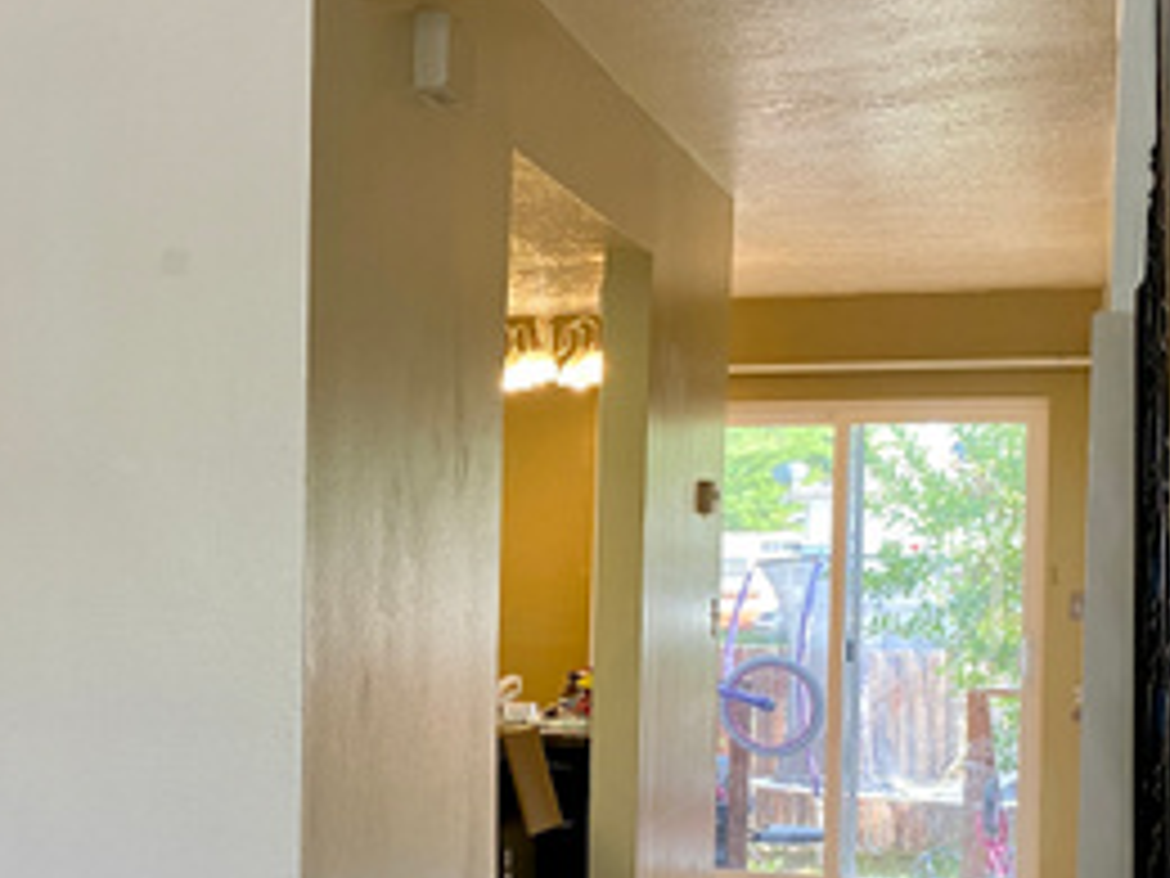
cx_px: 234
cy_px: 630
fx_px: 2163
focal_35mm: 64
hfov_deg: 29.6
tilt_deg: -1.6
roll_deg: -0.6
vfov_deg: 22.8
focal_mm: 4.25
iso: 80
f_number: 1.8
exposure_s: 1/60
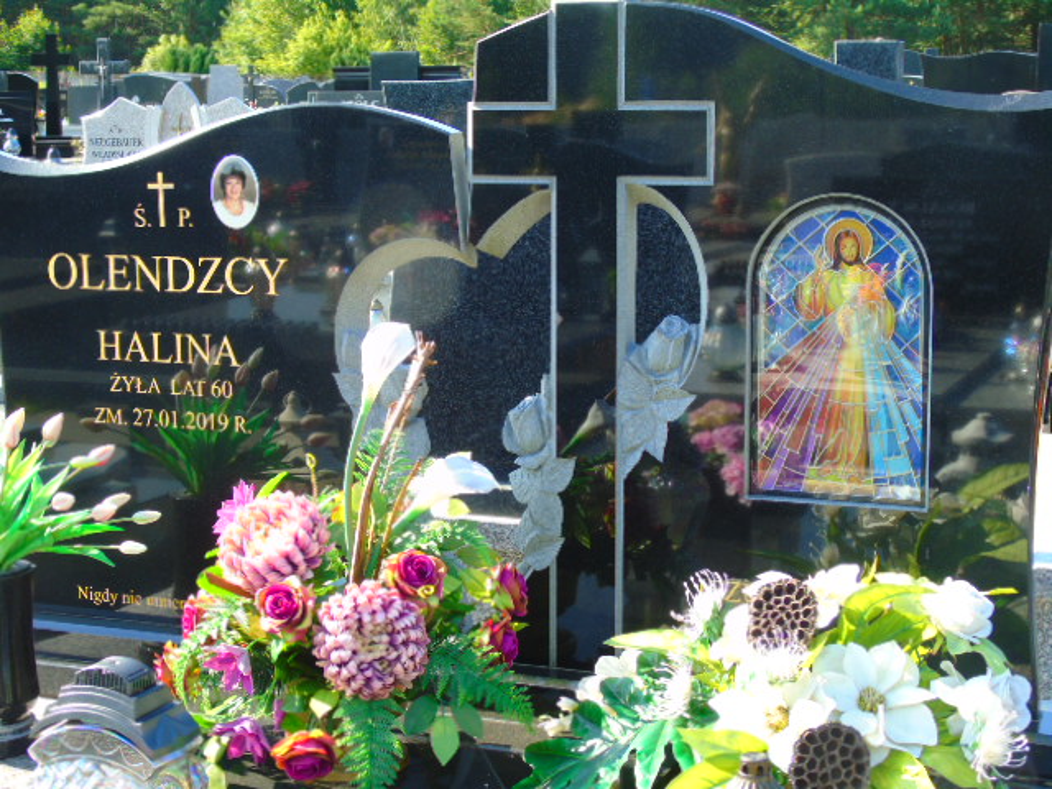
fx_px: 1884
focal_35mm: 62
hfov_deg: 31.2
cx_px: 526
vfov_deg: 23.7
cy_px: 394
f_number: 4.5
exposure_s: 1/100
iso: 80
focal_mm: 11
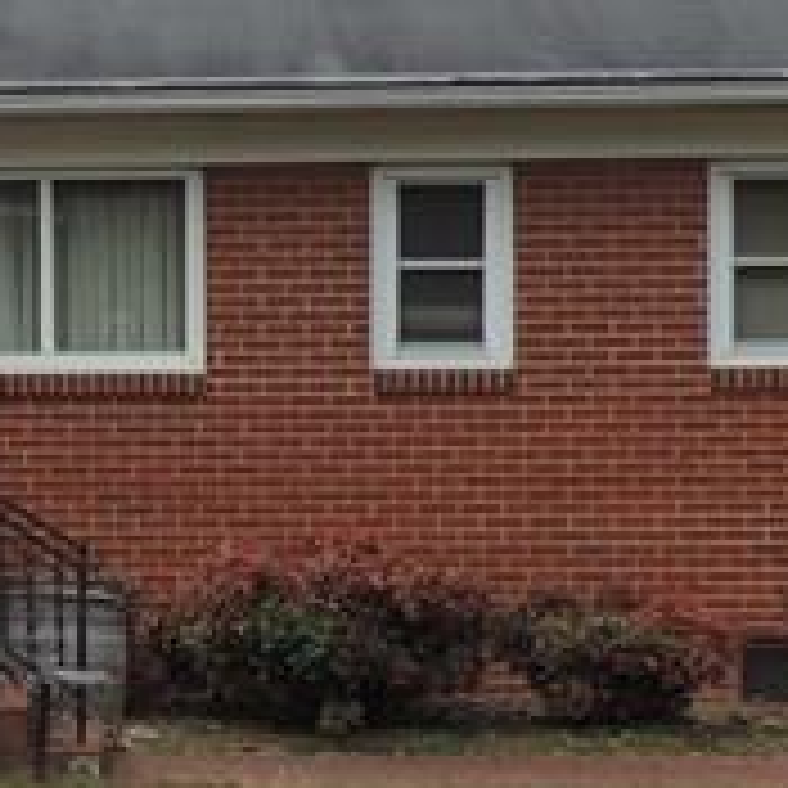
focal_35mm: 124
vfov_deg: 14.1
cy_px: 396
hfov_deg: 13.6
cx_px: -189
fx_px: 3194
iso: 80
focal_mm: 4.3
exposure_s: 1/400
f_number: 3
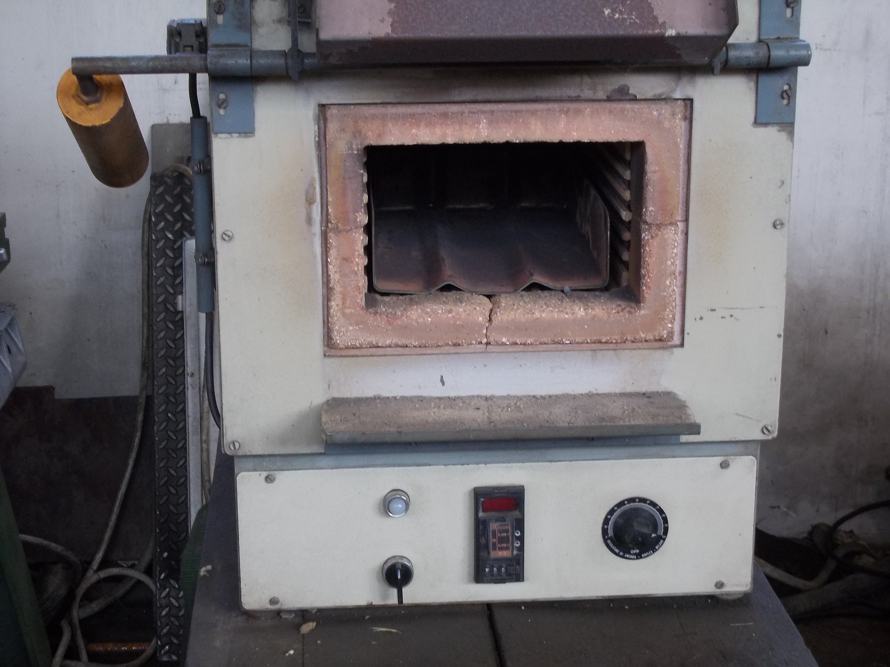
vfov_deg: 20.7
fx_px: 1825
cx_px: 445
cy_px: 334
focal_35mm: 71
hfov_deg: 27.4
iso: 160
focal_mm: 10
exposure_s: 1/60
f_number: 4.3
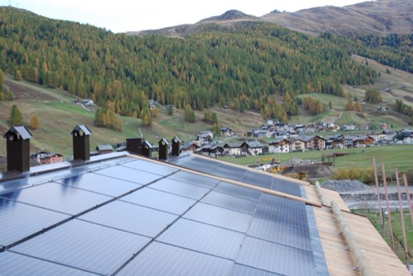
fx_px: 654
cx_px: 206
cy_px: 138
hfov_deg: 35.0
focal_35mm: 57
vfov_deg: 23.8
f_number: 5.6
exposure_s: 1/125
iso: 160
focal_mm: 38
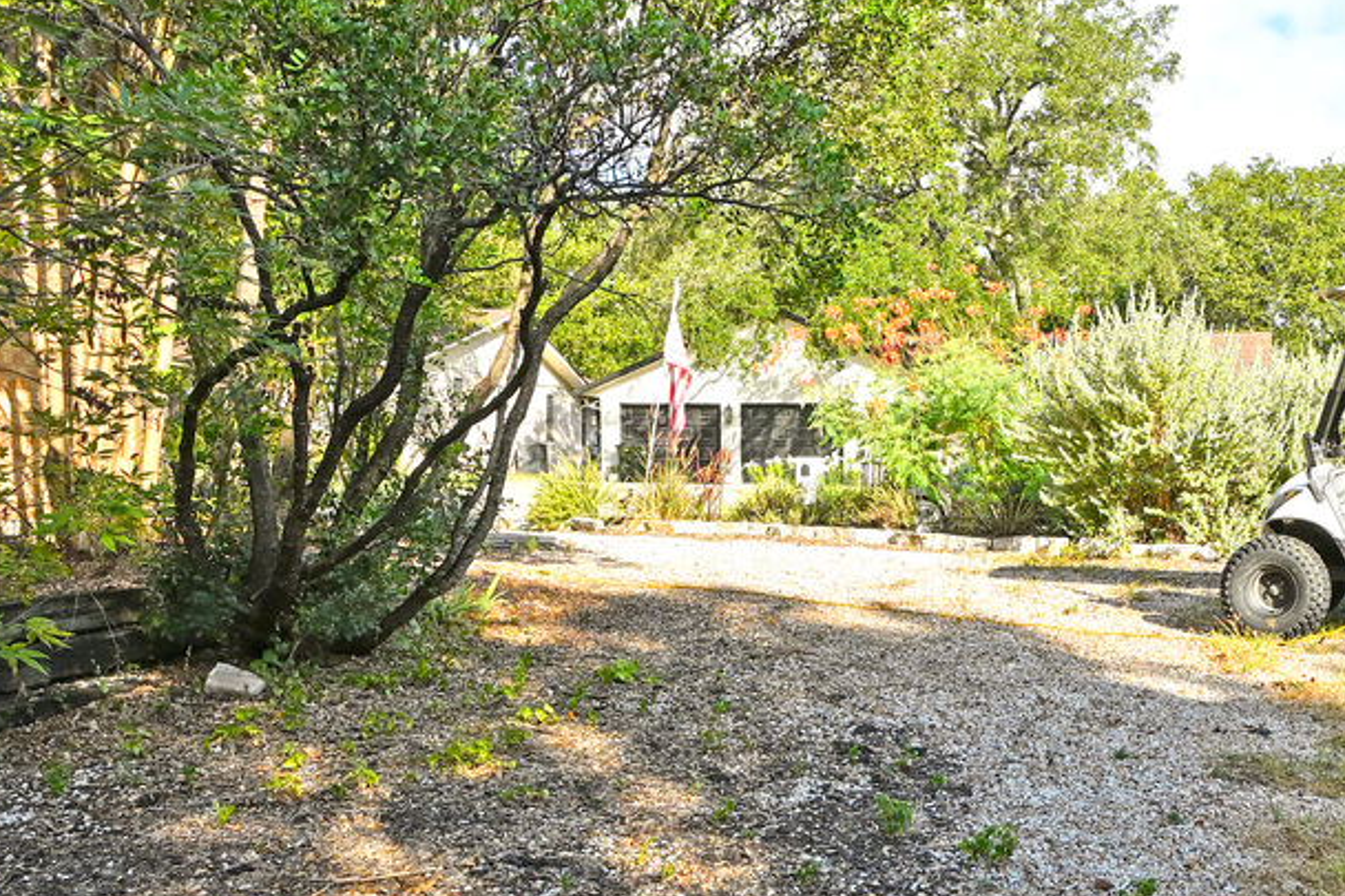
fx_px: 1793
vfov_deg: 28.0
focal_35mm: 48
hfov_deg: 39.9
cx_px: 1016
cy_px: 544
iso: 64
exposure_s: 1/125
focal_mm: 12
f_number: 5.6
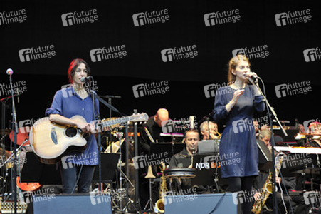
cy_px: 107
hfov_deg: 23.9
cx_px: 160
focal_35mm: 85
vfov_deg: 16.0
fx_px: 757
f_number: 4.5
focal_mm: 85
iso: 1000
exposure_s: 1/200
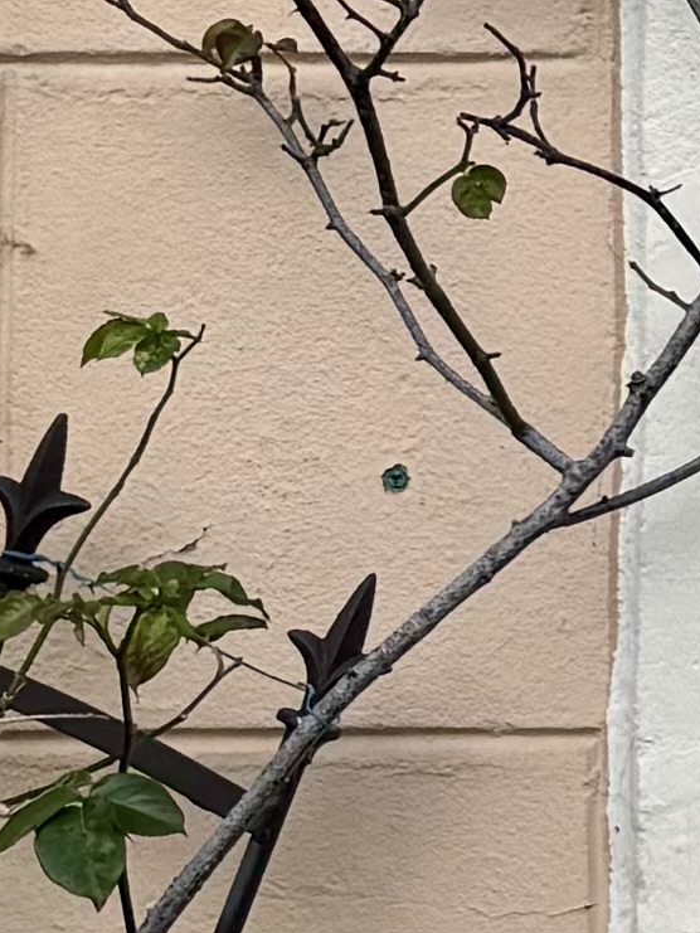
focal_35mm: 185
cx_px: 2314
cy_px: 533
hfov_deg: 7.0
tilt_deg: +3.6
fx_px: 4987
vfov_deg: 10.7
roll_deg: -0.1
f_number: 1.78
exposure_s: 1/358
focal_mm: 6.86
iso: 80
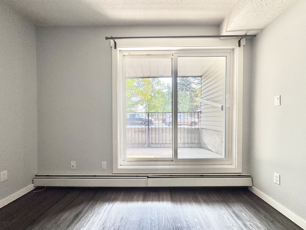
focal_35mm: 14
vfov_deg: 85.7
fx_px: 124
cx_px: 153
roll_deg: -1.1
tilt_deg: +2.2
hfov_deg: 102.1
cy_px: 115
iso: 50
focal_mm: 2.22
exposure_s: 1/99
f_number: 2.2
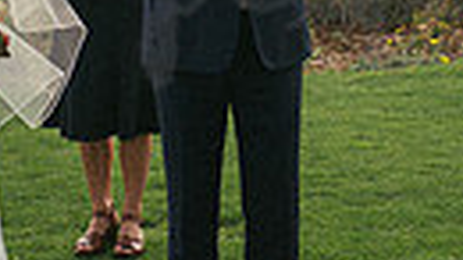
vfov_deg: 9.1
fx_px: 1608
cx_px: 242
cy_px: -64
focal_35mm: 131
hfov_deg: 16.4
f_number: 2.8
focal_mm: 28
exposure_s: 1/6400
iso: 400
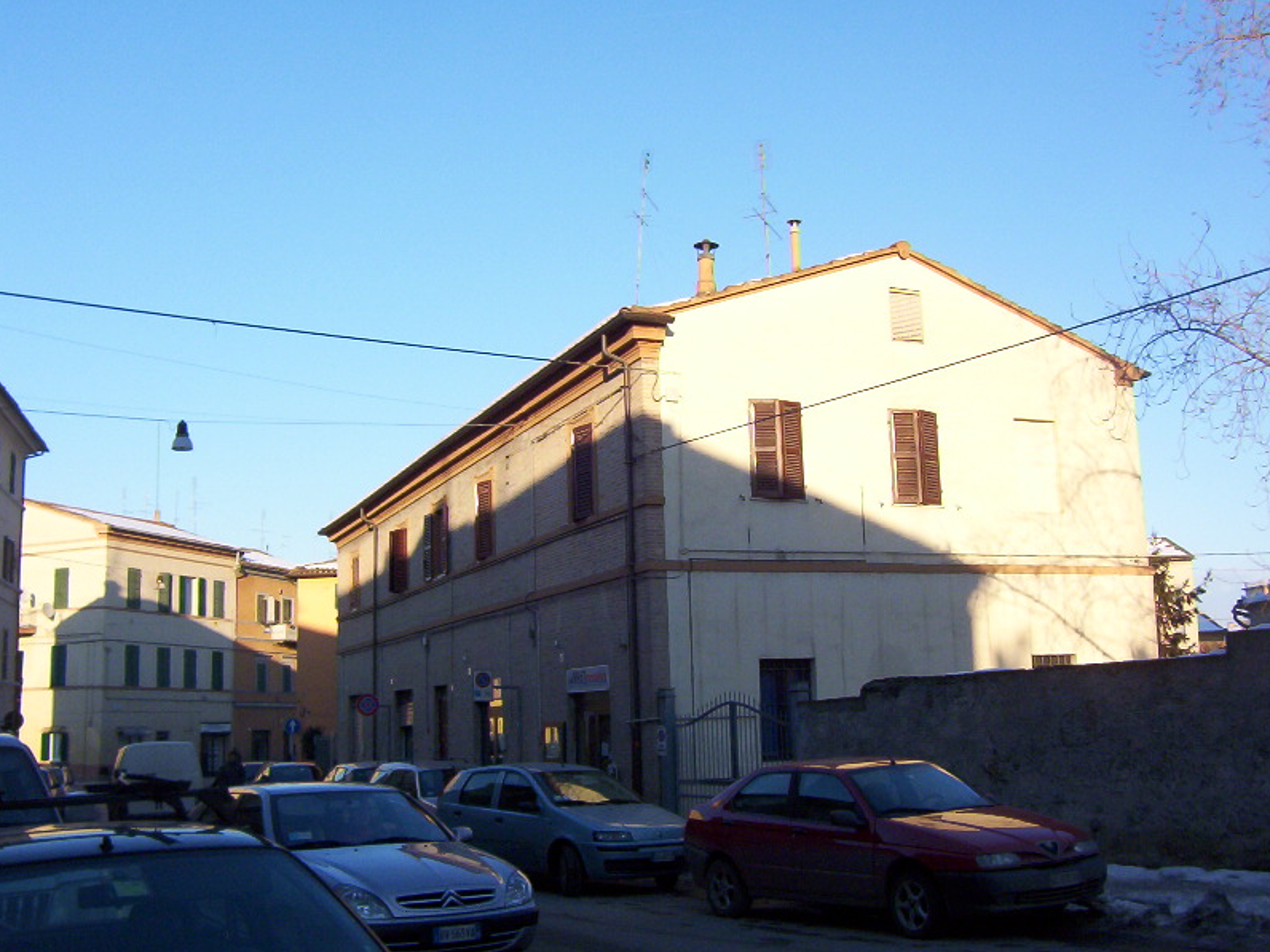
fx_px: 1357
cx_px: 641
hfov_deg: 50.1
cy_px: 475
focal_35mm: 37
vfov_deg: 38.7
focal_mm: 5.54
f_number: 5.24
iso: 100
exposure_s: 1/345
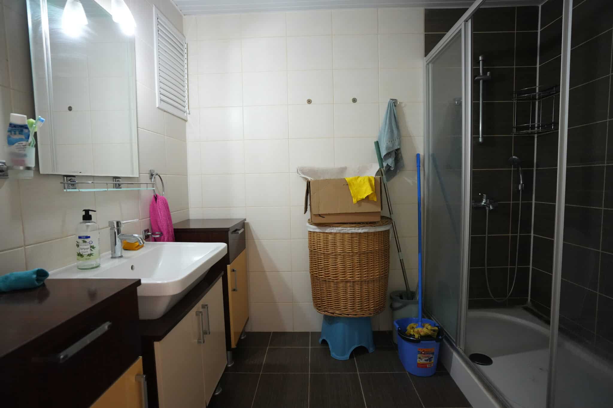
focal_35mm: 17
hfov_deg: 93.3
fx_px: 289
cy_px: 204
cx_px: 306
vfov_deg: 70.4
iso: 4000
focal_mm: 17
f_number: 2.8
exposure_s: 1/160
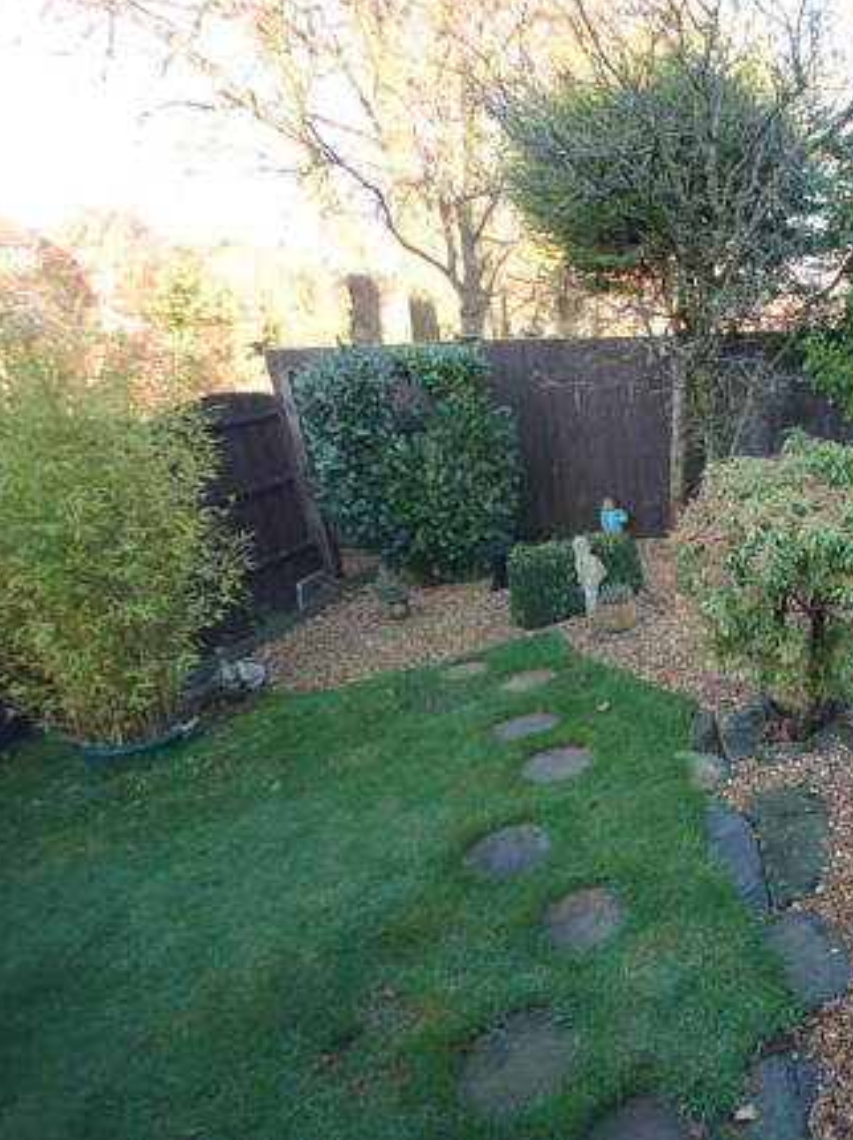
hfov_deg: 52.7
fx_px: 724
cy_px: 570
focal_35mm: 22
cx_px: 784
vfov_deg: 76.4
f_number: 4
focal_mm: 10
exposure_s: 1/160
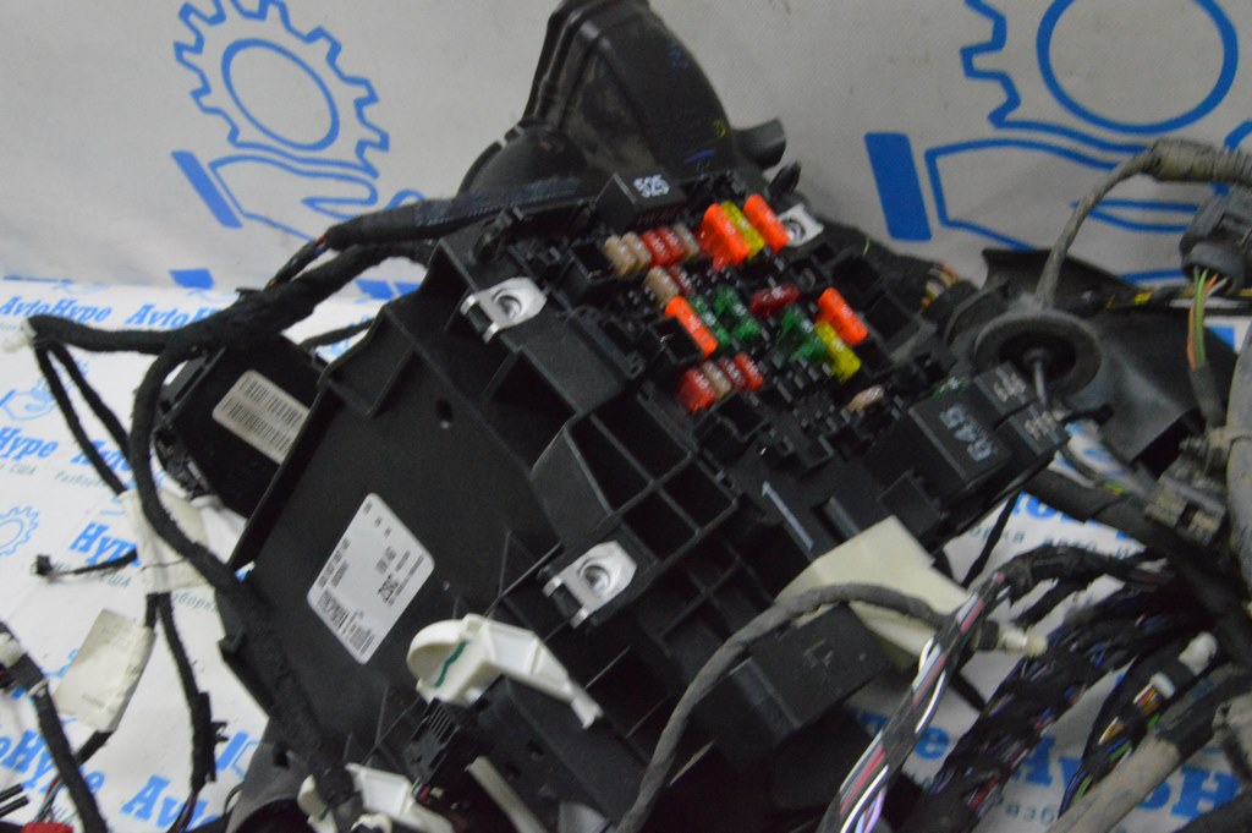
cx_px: 626
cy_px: 416
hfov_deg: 49.6
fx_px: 1355
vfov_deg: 34.2
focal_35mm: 39
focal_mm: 26
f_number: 20
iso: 6400
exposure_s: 1/20
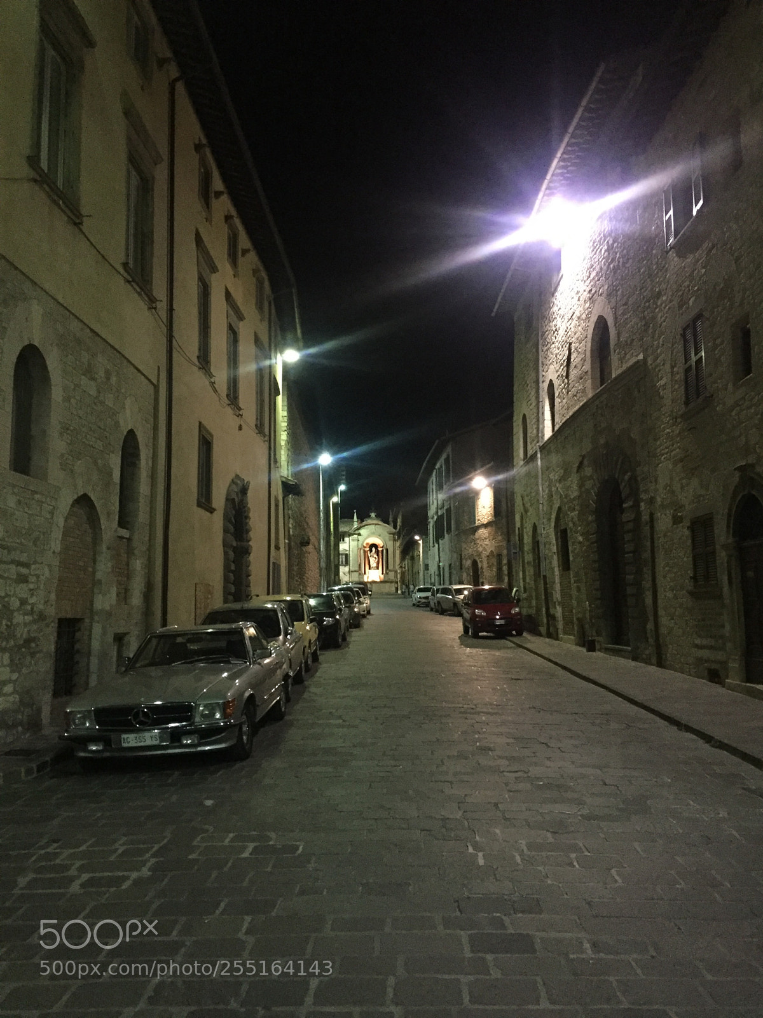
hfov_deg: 48.2
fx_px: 852
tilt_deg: +6.5
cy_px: 509
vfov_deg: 61.7
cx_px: 382
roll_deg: +0.4
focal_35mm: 29
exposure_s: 1/17
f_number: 2.2
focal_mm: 4.15
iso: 1000
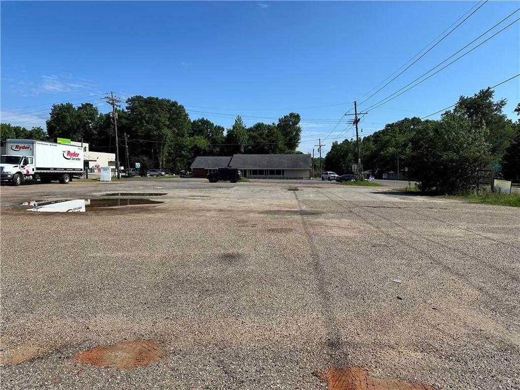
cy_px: 195
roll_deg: -0.6
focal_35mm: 24
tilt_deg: -4.1
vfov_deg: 56.8
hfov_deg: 71.6
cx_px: 260
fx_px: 361
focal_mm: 6.86
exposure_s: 1/6211
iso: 80
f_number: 1.78
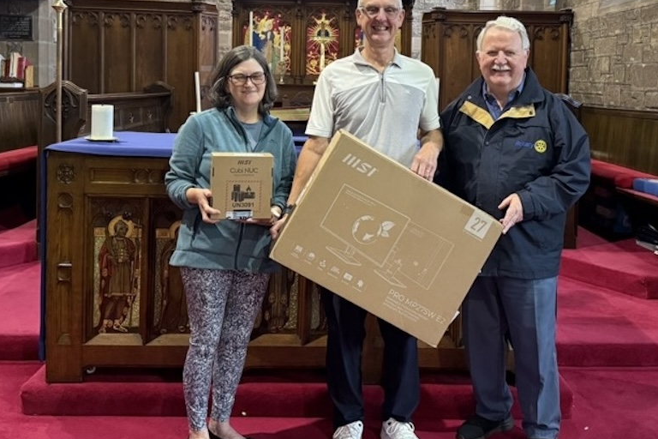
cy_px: 218
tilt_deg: -1.1
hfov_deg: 69.4
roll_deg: -1.0
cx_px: 326
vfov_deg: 49.6
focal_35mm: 26
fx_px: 475
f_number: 1.78
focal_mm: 6.76
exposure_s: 1/50
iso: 640
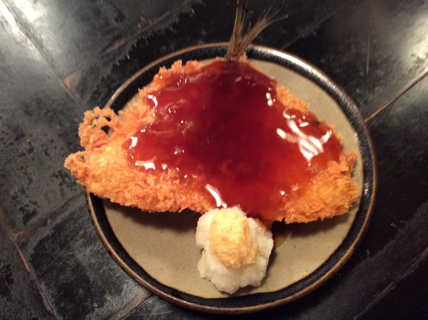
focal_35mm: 32
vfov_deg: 44.1
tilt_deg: -66.8
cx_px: 214
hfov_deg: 56.9
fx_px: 395
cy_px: 160
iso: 320
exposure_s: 1/15
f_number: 2.4
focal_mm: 3.3
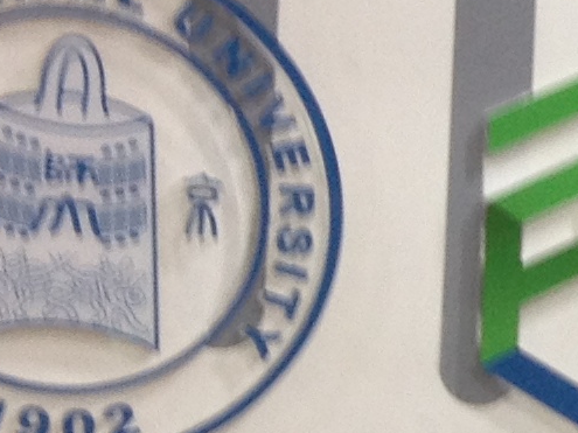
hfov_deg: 7.7
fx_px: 3856
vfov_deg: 6.4
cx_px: 1610
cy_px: 440
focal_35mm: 231
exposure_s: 1/40
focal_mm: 4.28
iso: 80
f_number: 2.4
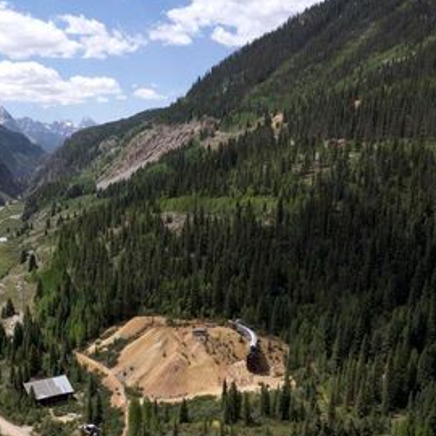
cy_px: 261
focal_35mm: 44
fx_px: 627
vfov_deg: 38.2
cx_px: 99
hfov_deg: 37.2
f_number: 6.3
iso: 100
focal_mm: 10.26
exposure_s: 1/500
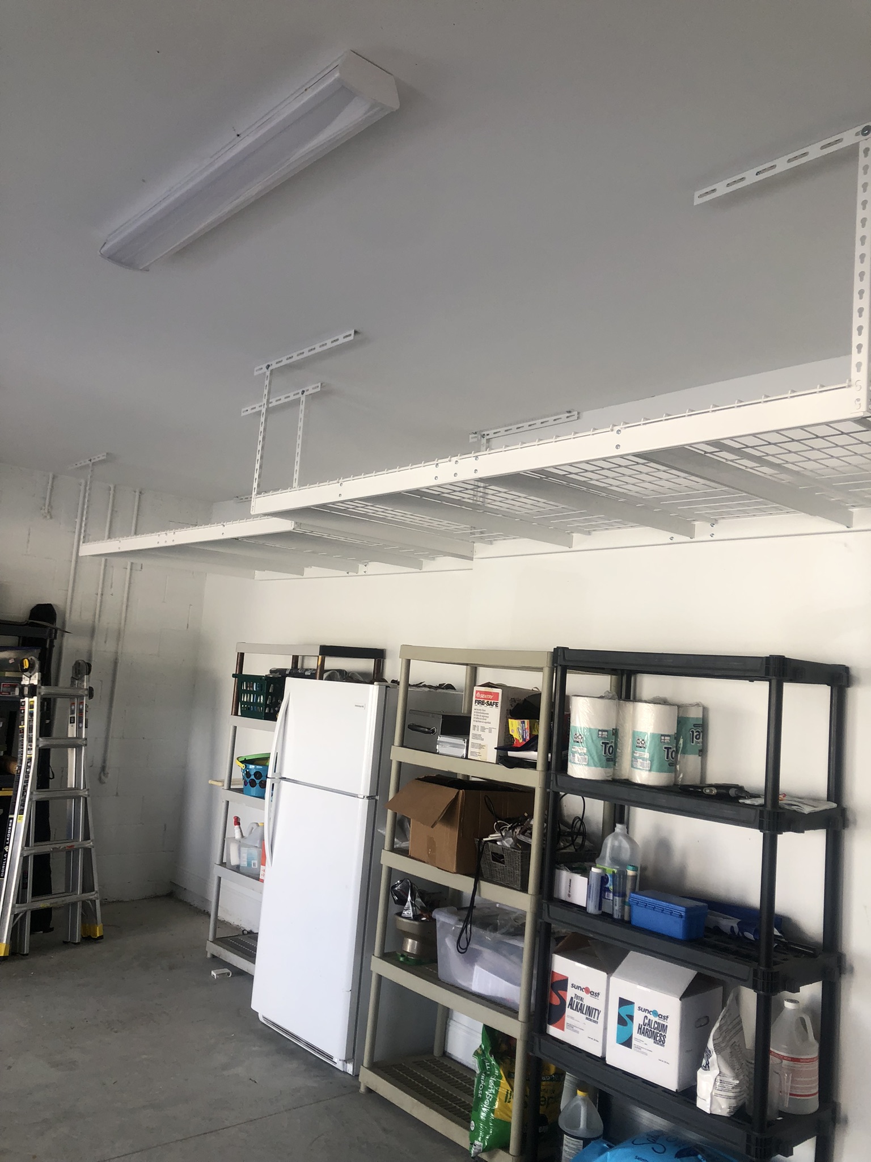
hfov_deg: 49.7
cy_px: 581
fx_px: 939
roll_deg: -4.1
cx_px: 436
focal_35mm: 28
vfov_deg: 63.4
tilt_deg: +8.1
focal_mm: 3.99
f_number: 1.8
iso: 40
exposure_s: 1/120
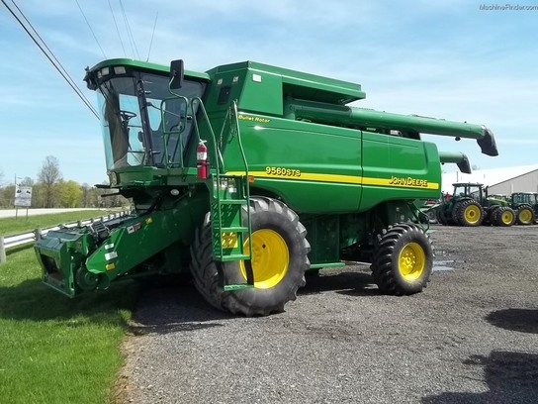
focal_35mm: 32
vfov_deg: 44.2
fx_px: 497
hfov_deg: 56.8
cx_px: 269
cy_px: 202
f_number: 8.8
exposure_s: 1/100
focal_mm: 5.7
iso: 64
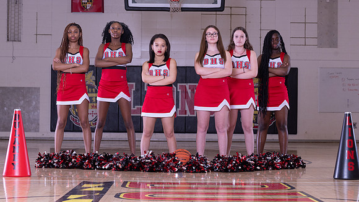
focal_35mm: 85
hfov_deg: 25.1
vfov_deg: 14.3
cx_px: 182
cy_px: 111
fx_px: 806
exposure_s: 1/160
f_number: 6.3
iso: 640
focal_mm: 70
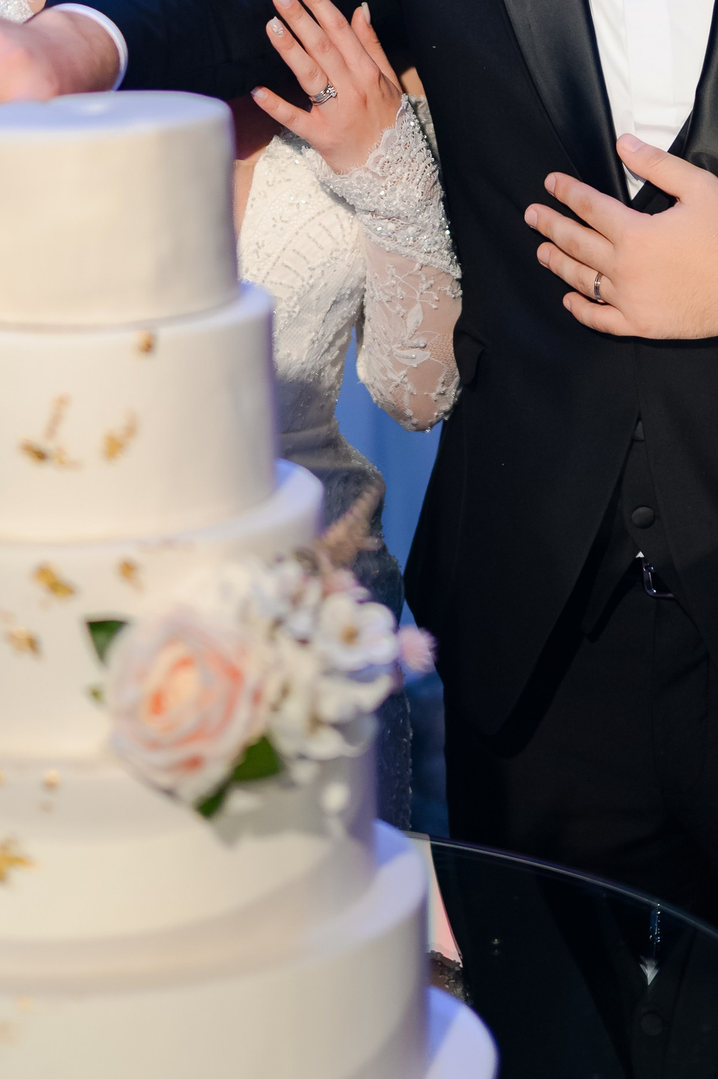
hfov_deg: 12.2
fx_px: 3355
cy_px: 73
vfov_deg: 17.9
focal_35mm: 112
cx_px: 410
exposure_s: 1/250
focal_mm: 50
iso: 400
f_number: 1.8
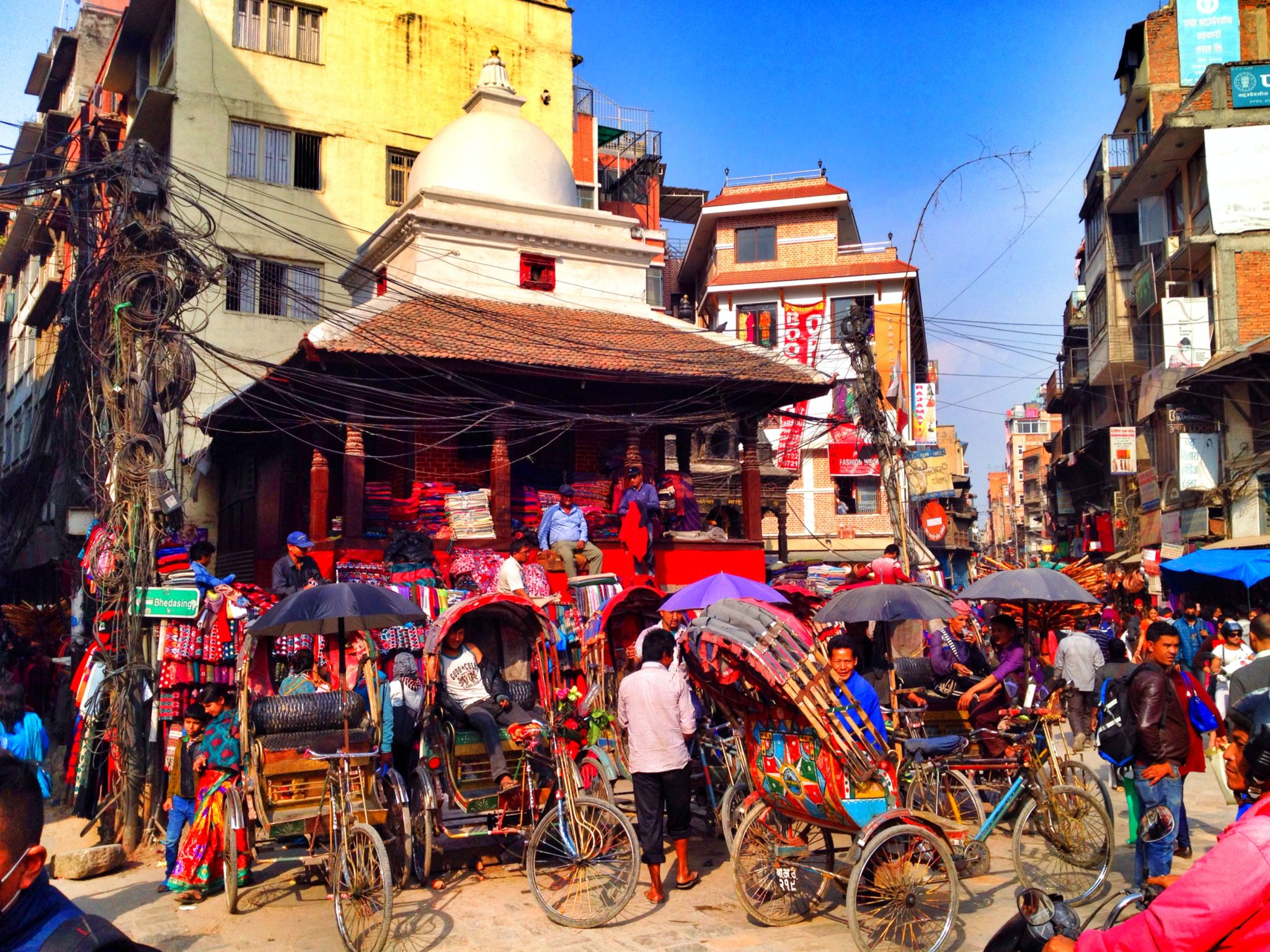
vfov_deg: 40.7
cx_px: 635
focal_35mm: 35
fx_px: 1284
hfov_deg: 52.6
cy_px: 476
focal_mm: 4.28
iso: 50
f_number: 2.4
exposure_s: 1/1314
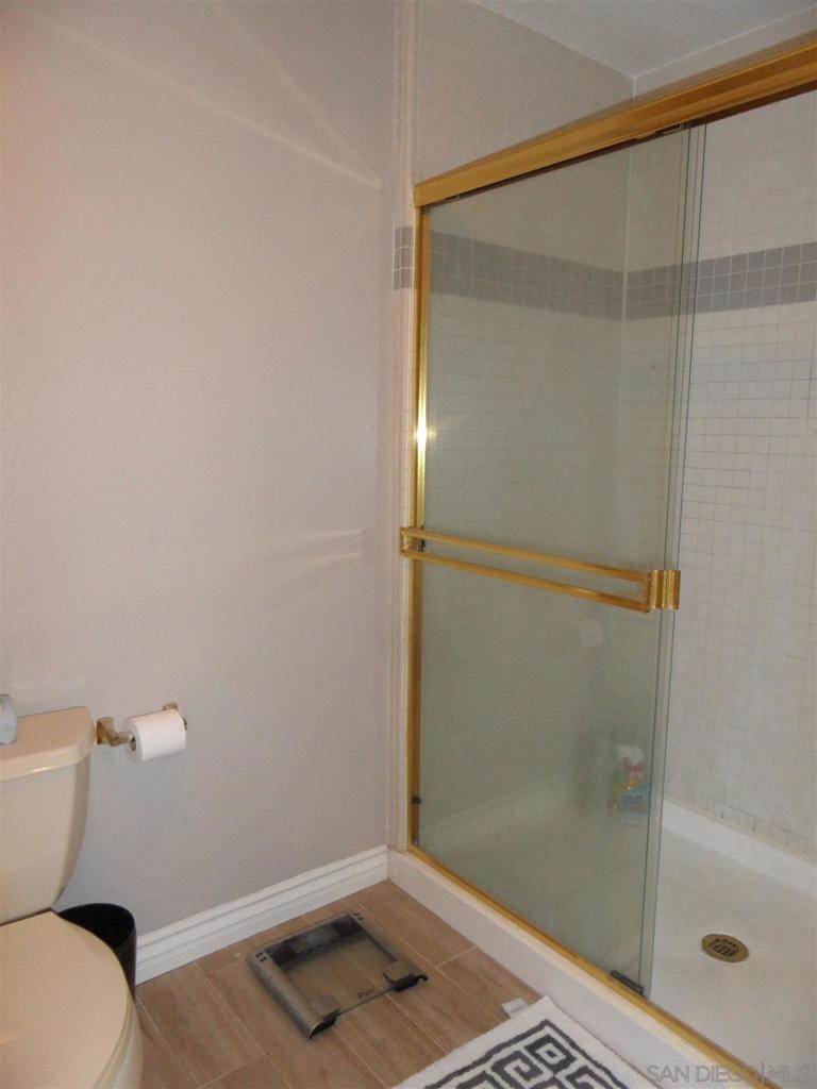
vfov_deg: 71.6
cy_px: 544
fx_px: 755
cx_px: 408
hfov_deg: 56.8
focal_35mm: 24
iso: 200
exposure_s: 1/30
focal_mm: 3.9
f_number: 3.2
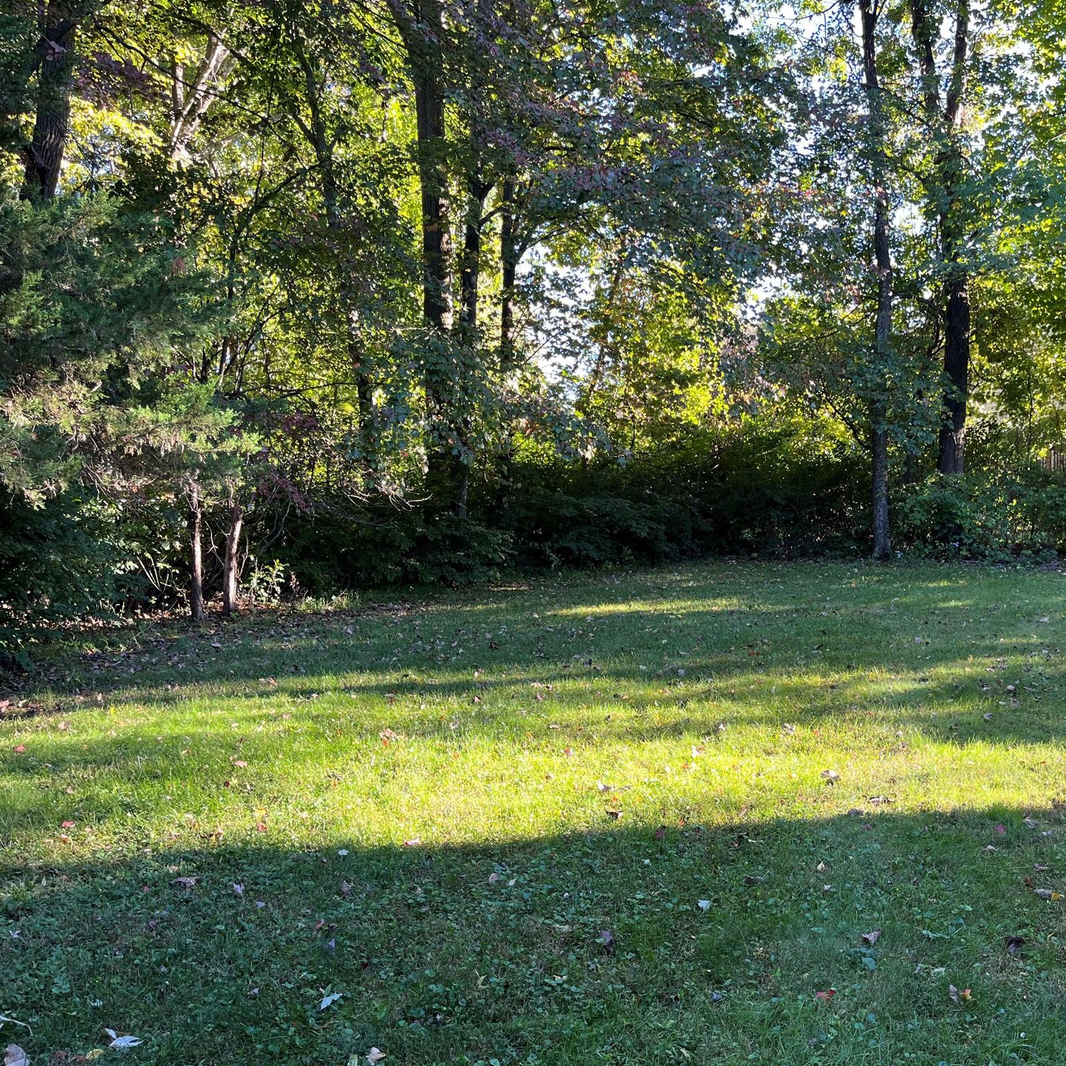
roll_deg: +0.4
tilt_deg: +0.6
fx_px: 1080
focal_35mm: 31
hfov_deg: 52.0
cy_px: 535
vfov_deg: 52.5
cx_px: 659
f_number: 1.6
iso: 50
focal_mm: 5.1
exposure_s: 1/122
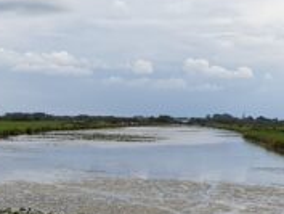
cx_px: 3
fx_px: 928
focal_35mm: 113
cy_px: 182
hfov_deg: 17.0
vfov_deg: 13.0
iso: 50
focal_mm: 4.3
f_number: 2.4
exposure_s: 1/812
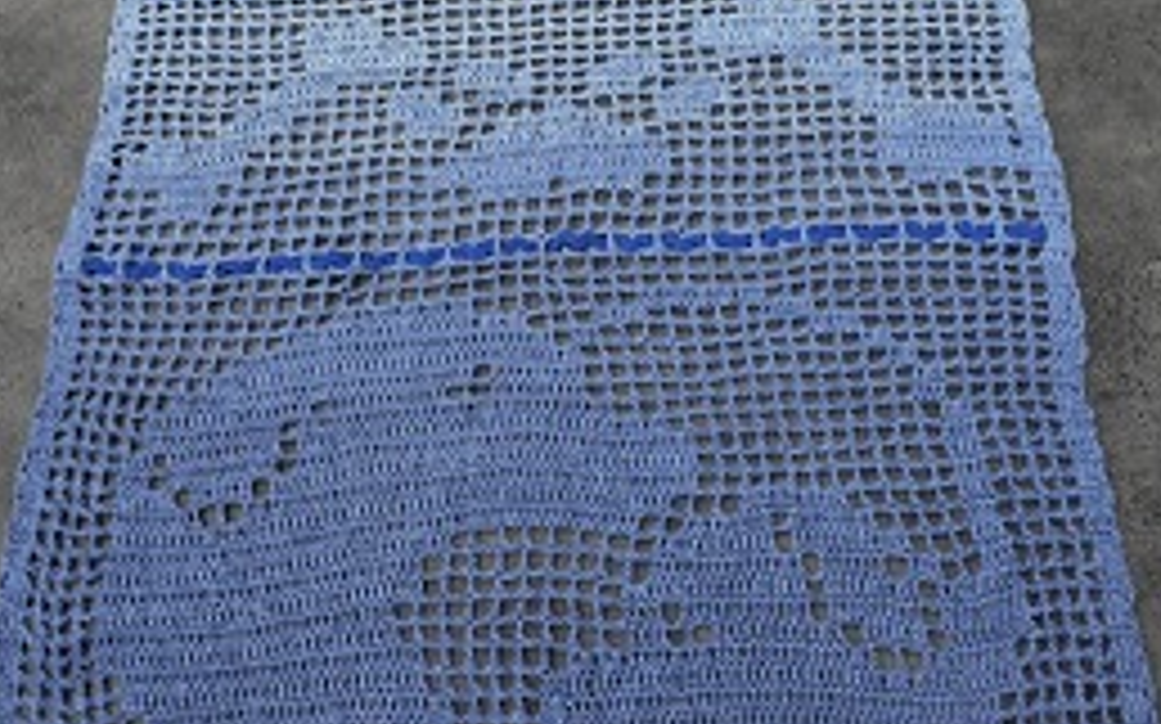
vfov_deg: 27.9
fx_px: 1392
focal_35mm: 44
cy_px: 54
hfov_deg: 45.3
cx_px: 544
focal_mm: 6.3
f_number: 1.7
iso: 80
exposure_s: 1/3891
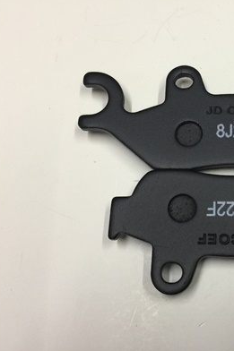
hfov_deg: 30.6
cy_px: 176
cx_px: 225
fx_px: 400
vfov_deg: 47.4
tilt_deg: -73.5
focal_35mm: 41
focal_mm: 4.15
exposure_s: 1/17
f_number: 2.2
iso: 80
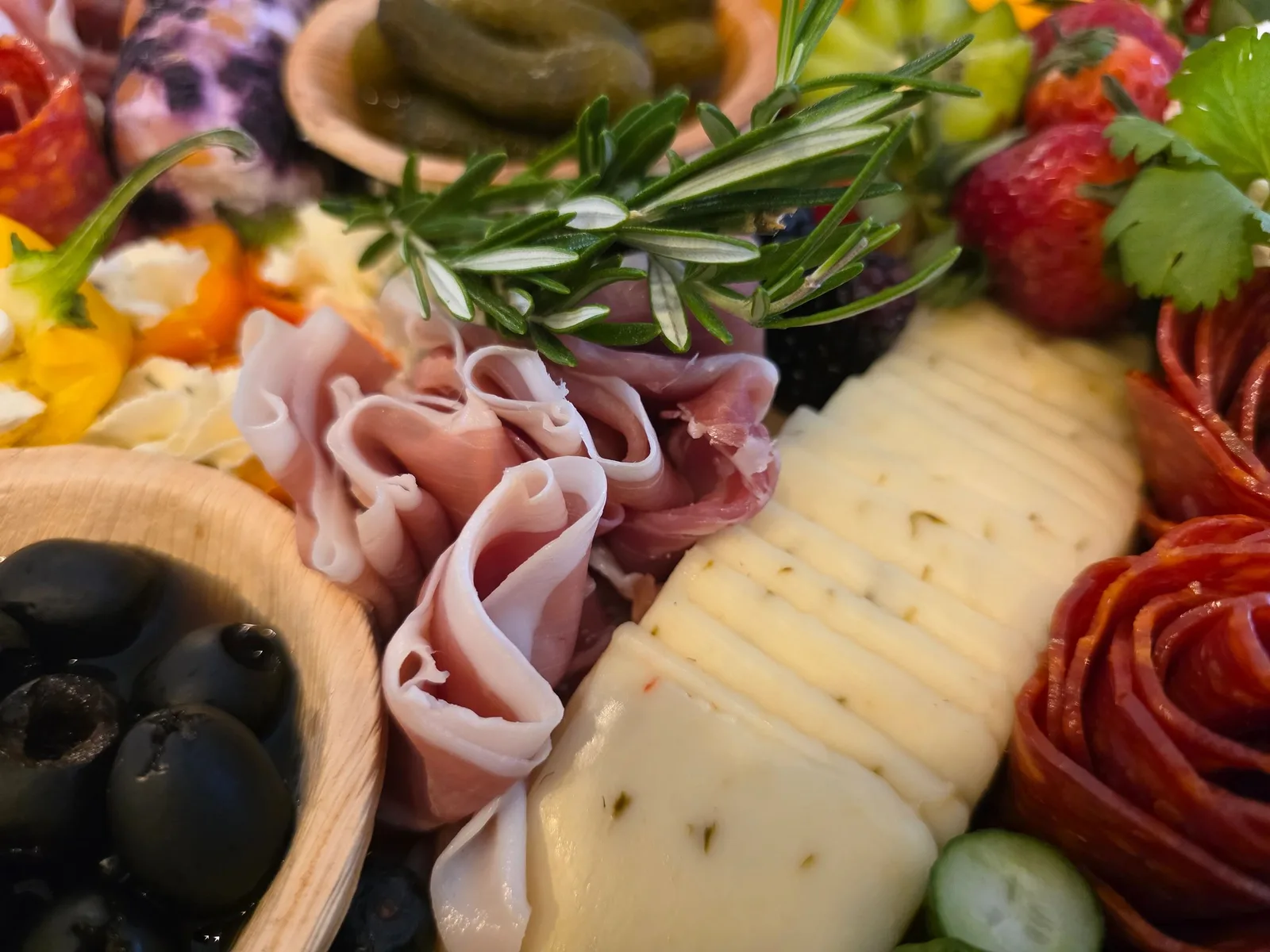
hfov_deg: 73.9
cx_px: 635
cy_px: 476
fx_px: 844
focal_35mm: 23
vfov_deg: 58.9
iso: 640
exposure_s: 1/120
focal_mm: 6.3
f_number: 1.7
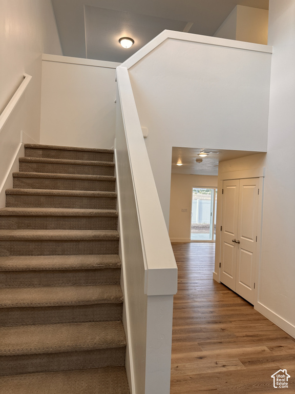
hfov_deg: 56.8
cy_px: 197
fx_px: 273
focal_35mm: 24
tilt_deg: -1.5
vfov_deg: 71.6
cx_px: 148
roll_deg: -2.8
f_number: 1.78
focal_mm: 6.86
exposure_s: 1/120
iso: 80
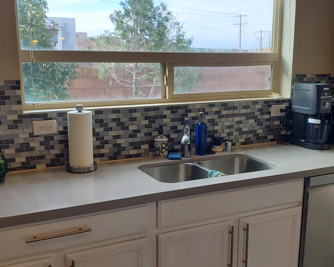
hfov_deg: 46.8
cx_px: 182
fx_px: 386
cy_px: 145
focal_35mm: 39
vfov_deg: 38.2
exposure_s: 1/162
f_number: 2.4
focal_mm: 4.3
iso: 50
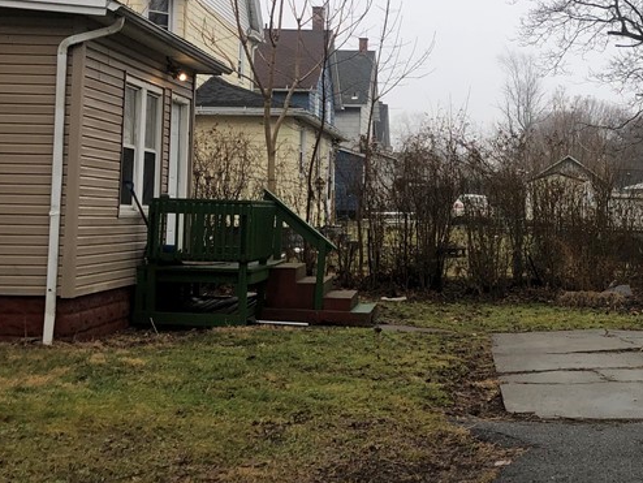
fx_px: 1078
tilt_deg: +3.8
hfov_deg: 32.0
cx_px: 547
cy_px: 172
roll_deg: -3.8
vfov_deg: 25.2
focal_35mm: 58
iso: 20
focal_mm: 3.99
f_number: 1.8
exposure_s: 1/322
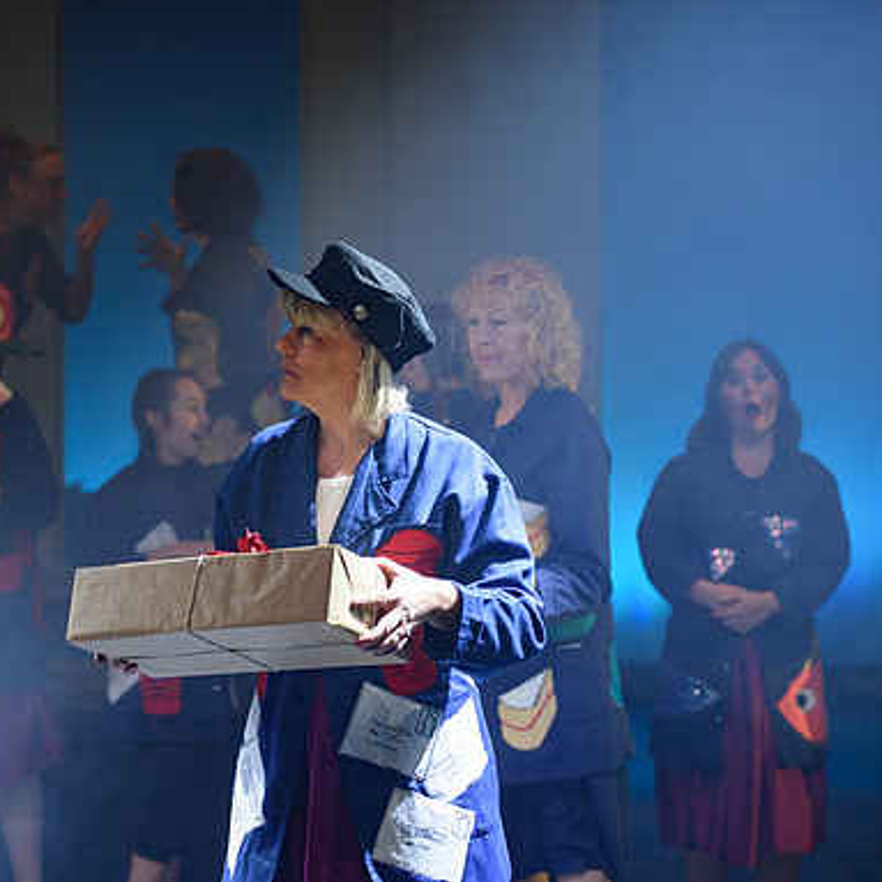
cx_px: 290
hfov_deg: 16.9
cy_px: 440
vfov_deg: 16.9
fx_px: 2969
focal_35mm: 103
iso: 800
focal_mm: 80
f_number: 2.8
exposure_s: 1/160
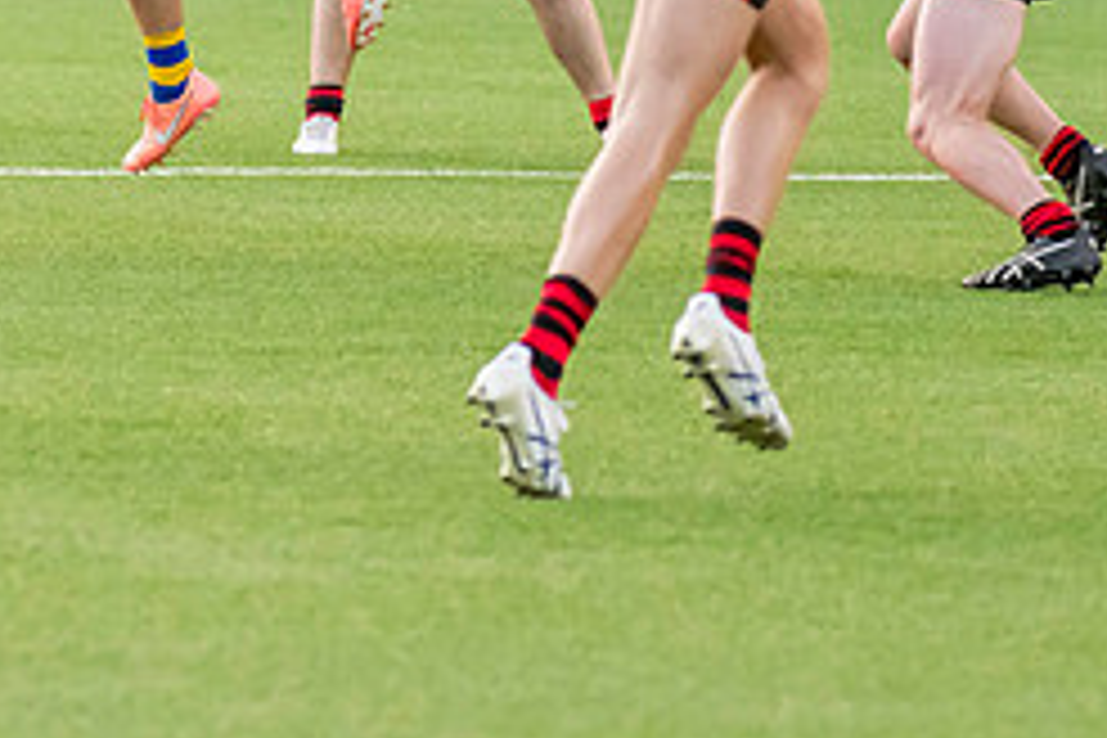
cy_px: -299
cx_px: -406
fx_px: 17864
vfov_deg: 2.4
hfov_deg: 3.5
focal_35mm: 581
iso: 3200
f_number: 4
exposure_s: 1/1250
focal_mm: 170
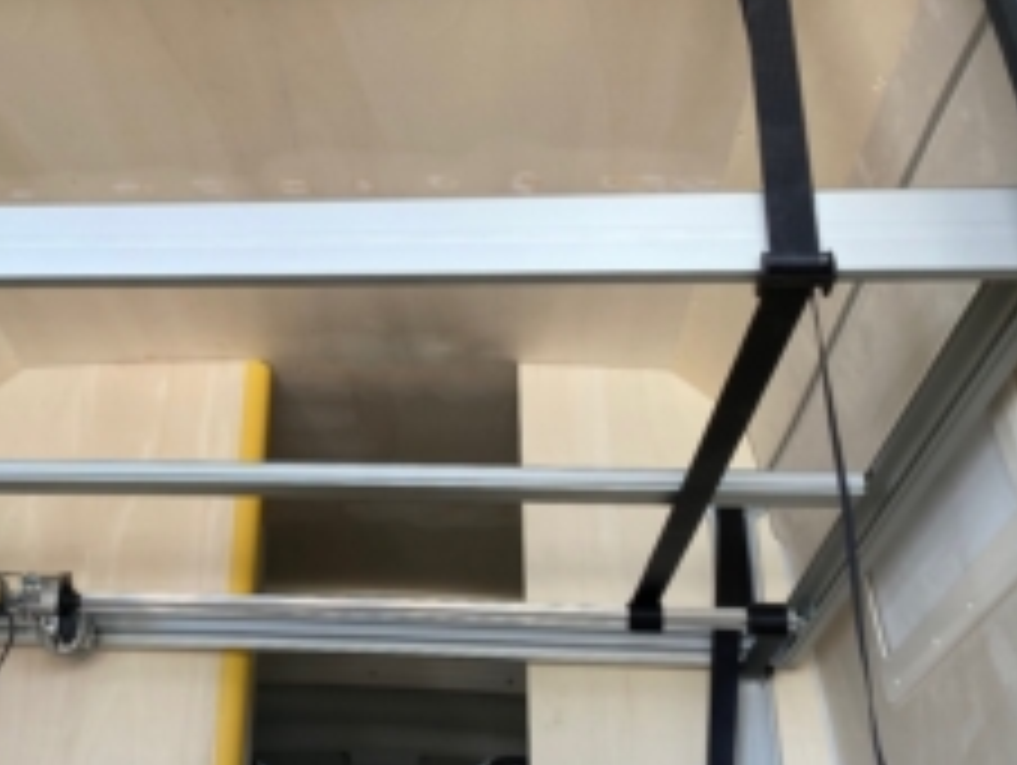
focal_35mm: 46
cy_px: 324
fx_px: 1353
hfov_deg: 40.0
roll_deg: -4.3
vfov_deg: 31.5
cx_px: 252
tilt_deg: +26.7
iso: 64
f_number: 1.8
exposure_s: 1/100
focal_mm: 4.25
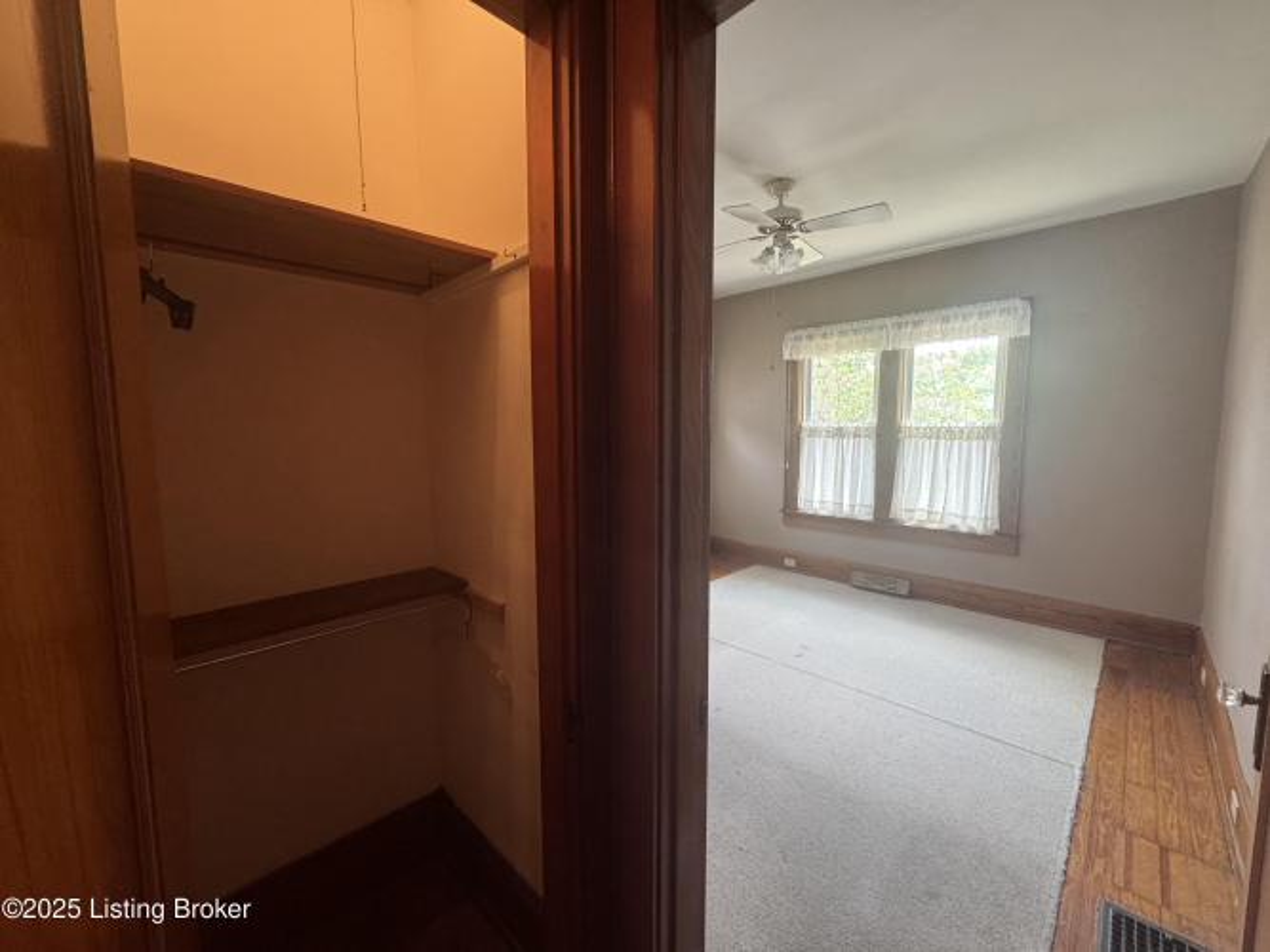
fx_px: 514
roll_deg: -0.6
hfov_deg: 102.1
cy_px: 476
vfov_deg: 85.7
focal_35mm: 14
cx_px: 635
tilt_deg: -5.8
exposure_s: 1/120
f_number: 2.2
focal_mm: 2.22
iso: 250
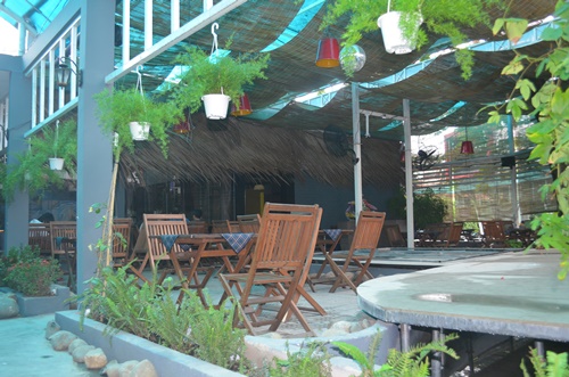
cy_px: 188
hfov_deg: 57.3
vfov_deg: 39.8
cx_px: 284
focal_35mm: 33
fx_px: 520
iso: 640
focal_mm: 22
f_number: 3.8
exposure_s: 1/60
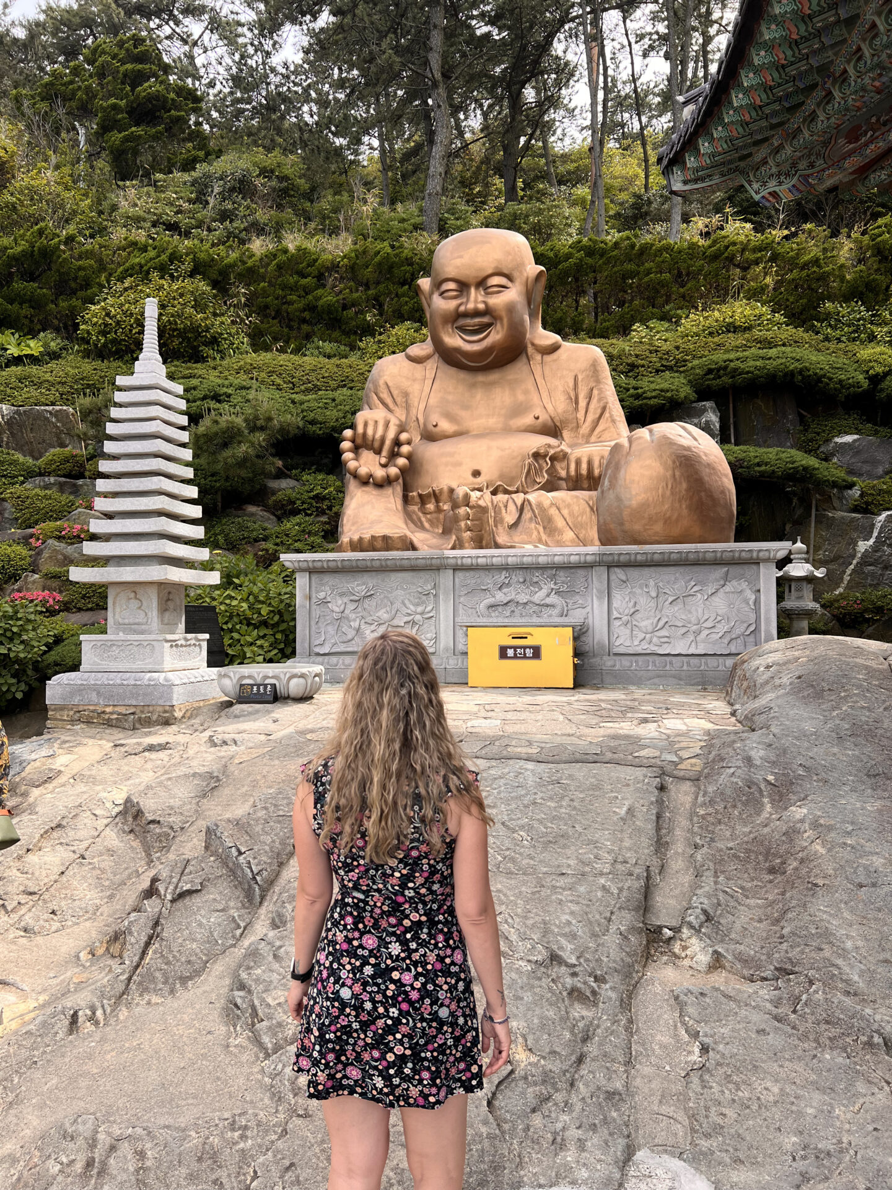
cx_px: 446
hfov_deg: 53.1
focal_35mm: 26
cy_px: 595
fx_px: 893
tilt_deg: +2.4
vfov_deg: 67.3
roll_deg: +0.4
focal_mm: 5.7
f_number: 1.5
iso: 50
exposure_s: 1/982
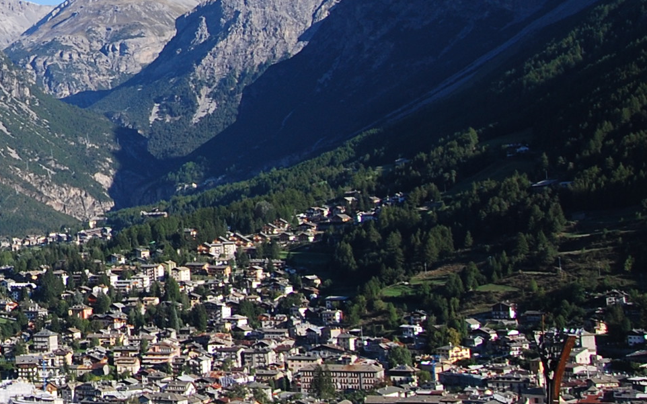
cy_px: -46
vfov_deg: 15.3
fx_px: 1463
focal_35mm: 83
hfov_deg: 21.6
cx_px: -273
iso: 180
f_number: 10
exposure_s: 1/250
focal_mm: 18
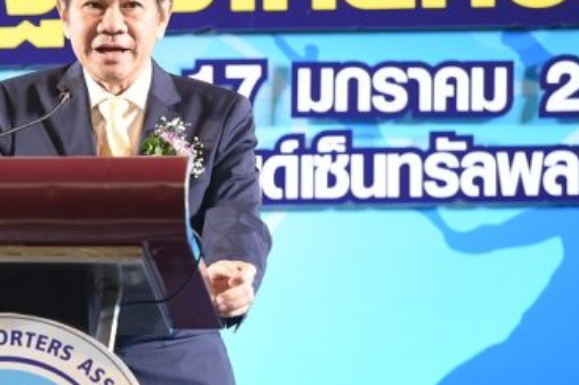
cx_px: 35
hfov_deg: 5.6
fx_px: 5884
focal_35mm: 366
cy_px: 248
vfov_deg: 3.8
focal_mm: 185
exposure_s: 1/125
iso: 1000
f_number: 4
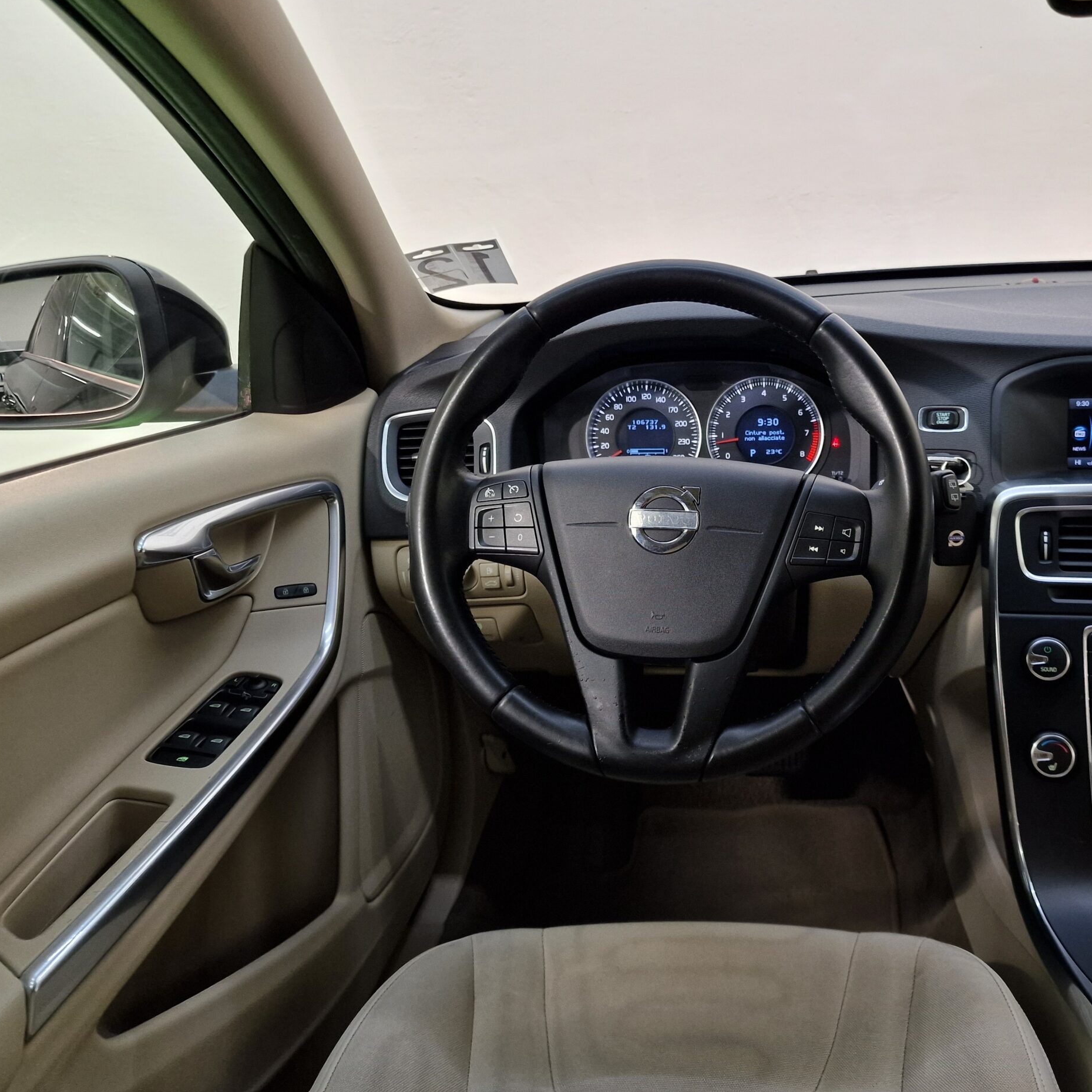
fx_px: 999
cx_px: 711
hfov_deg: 56.3
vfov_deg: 57.3
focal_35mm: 28
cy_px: 529
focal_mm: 6.4
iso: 160
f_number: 1.8
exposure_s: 1/50
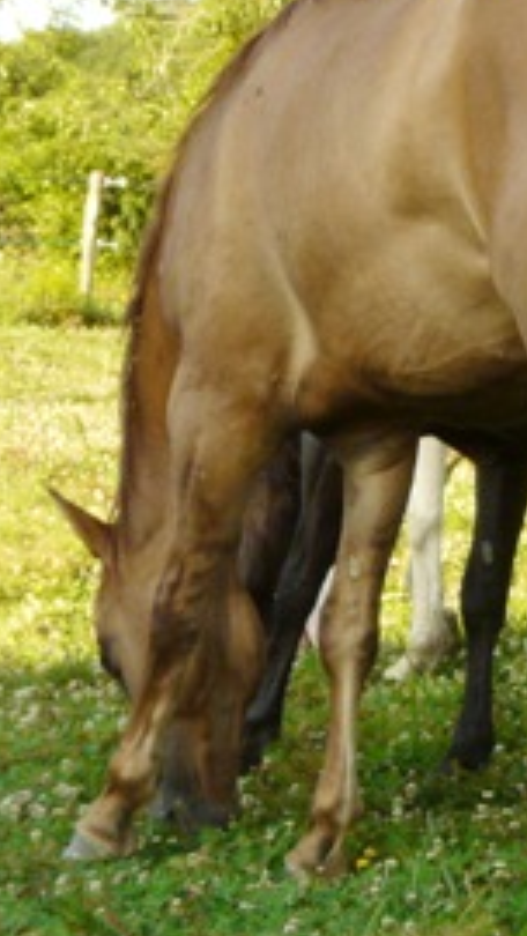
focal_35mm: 112
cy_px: 419
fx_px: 2781
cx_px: 576
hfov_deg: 10.7
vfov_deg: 19.1
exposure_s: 1/250
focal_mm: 10.2
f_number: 4.5
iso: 200
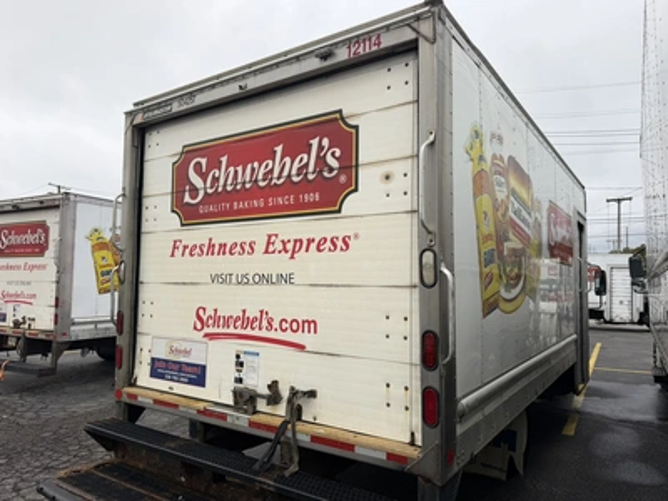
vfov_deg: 56.8
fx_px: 463
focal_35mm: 24
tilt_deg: +3.4
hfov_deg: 71.6
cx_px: 334
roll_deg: +1.0
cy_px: 250
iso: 80
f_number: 1.78
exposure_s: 1/1174
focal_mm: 6.76
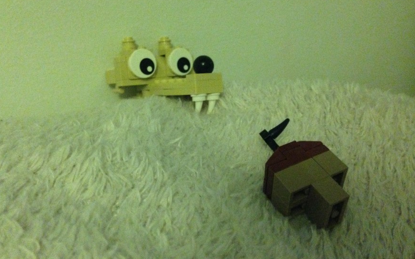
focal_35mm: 36
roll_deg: +0.1
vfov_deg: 35.4
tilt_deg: -29.0
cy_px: 123
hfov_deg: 54.0
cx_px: 203
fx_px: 407
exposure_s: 1/15
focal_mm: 4.12
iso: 800
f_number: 2.4
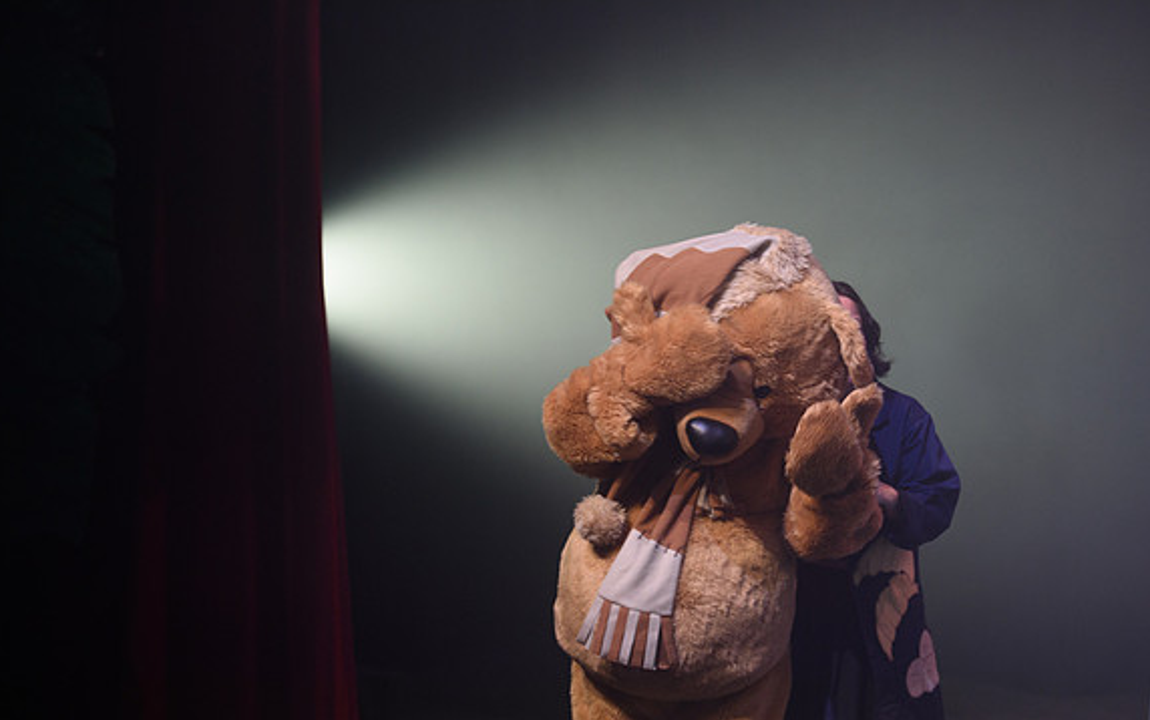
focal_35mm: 95
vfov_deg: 13.8
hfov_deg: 21.9
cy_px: 384
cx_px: 577
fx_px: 2979
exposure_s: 1/160
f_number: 2.8
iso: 800
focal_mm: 92
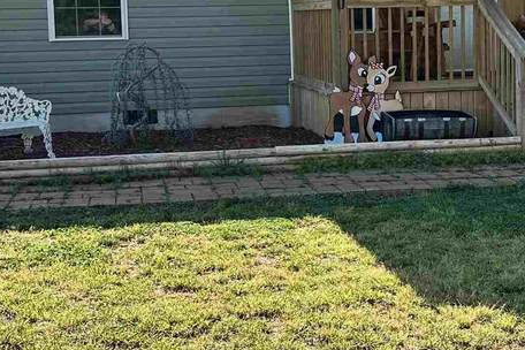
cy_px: 83
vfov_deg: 19.3
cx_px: 378
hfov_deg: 28.5
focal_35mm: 70
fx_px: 1021
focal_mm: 6.86
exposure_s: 1/1664
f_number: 1.78
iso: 80
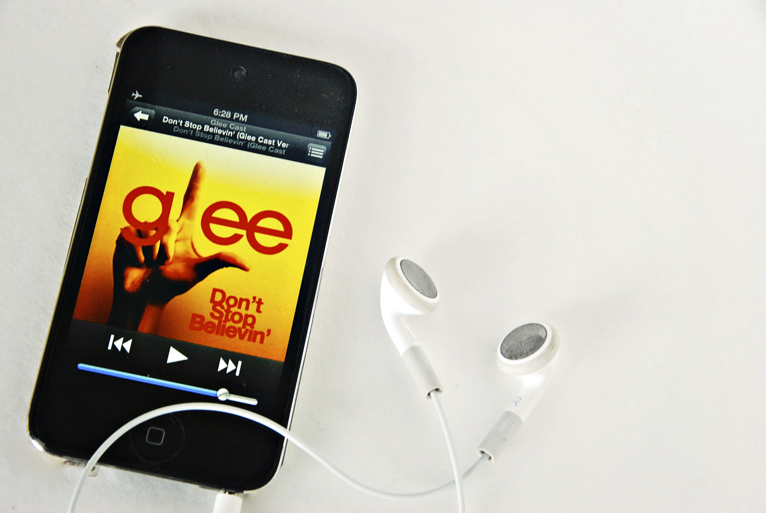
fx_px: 2620
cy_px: 256
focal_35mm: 123
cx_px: 383
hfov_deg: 16.6
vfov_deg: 11.2
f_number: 11
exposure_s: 1/15
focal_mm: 82
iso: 640
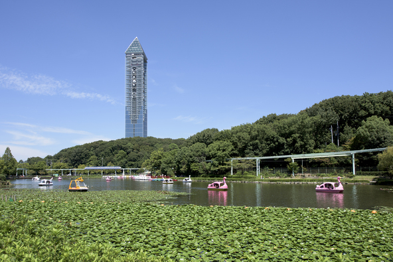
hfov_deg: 73.7
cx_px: 196
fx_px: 262
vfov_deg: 53.2
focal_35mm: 24
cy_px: 131
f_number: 5.6
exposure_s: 1/500
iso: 90
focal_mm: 24
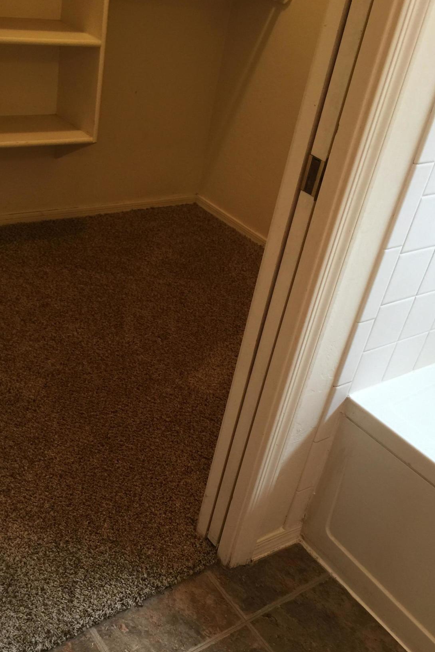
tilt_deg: -35.3
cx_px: 178
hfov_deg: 35.8
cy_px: 390
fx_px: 670
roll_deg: -10.0
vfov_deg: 51.6
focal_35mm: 37
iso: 32
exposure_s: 1/15
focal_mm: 4.15
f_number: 2.2
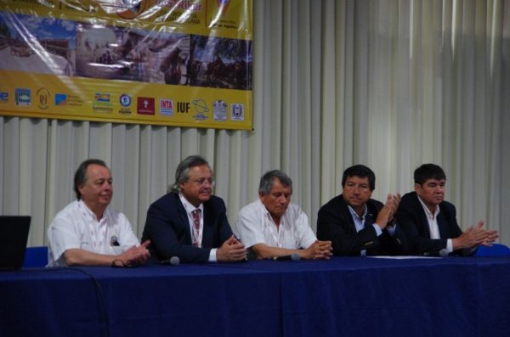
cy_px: 168
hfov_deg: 20.1
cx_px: 255
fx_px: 1442
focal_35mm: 102
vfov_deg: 13.4
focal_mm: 68
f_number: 4.5
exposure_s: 1/40
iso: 3200
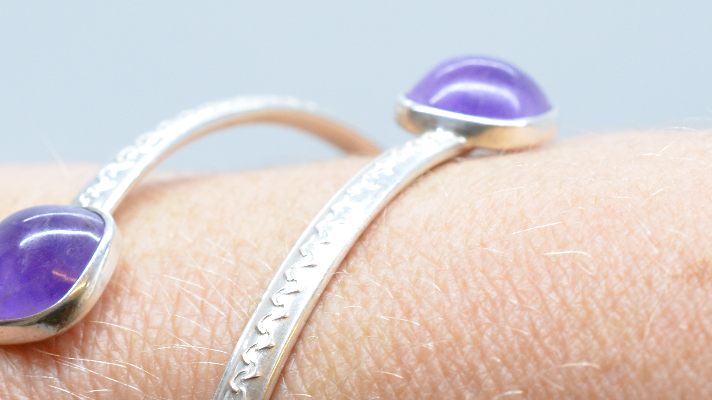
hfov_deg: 14.9
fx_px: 2718
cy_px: 503
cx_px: 373
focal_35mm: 144
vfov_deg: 8.3
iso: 1000
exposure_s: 1/100
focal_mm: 40
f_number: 9
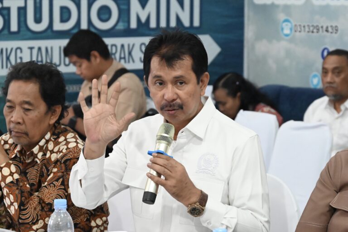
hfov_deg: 20.0
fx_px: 987
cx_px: 174
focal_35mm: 102
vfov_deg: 13.4
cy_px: 116
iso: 16000
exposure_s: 1/200
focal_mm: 102
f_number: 6.3
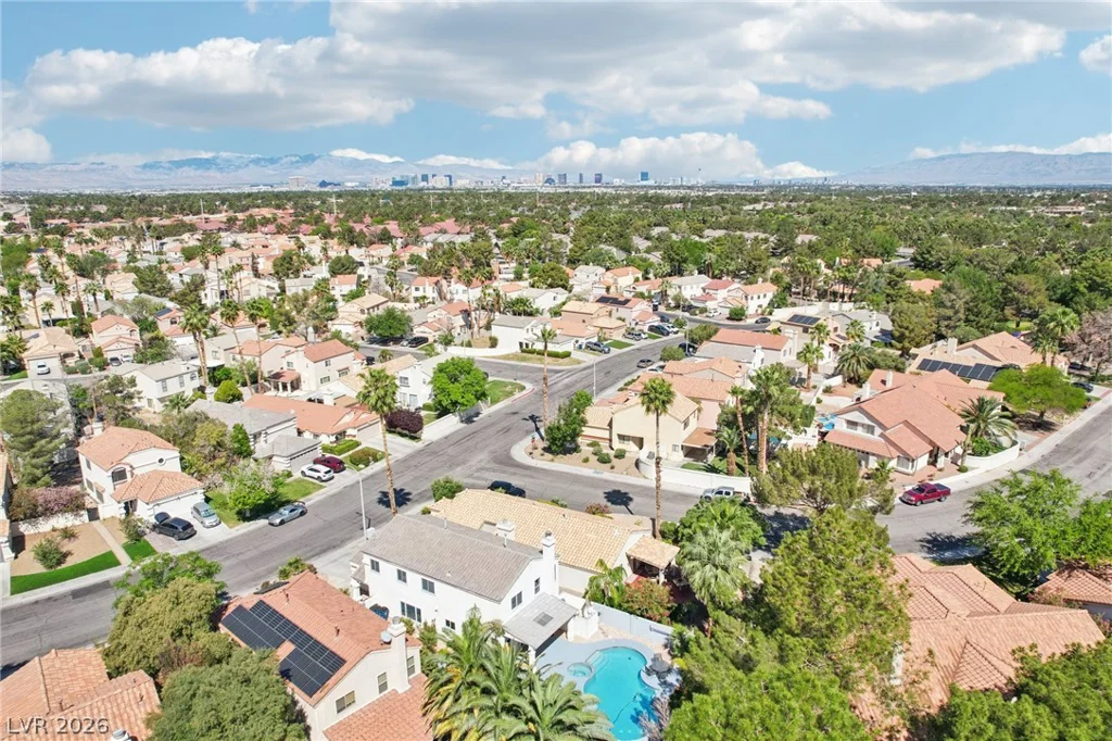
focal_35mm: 22
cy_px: 370
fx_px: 679
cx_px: 556
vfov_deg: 57.2
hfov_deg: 78.6
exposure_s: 1/2500
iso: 140
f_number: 2.8
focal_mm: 8.4
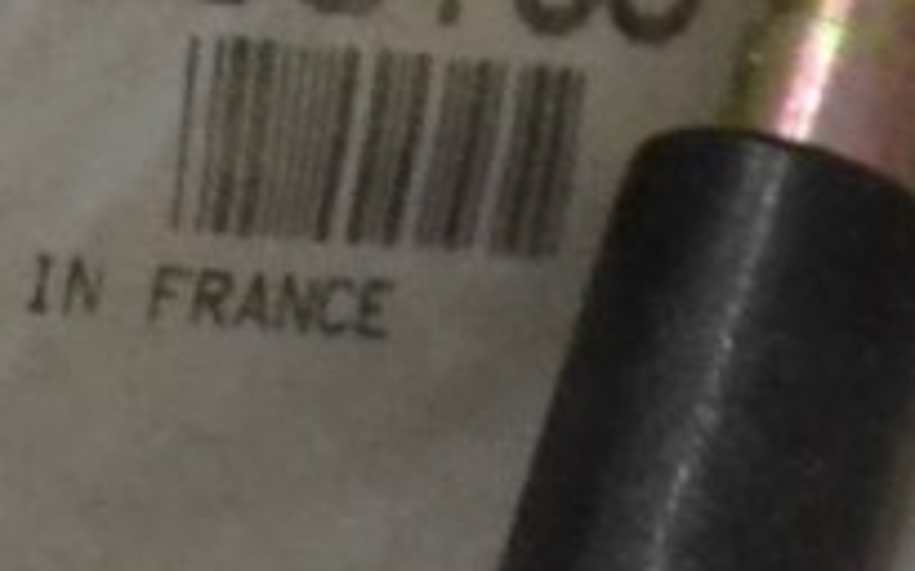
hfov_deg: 5.0
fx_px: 10520
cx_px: 442
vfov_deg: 3.1
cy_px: 491
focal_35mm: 422
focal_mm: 42
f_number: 5.3
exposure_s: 1/40
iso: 3200
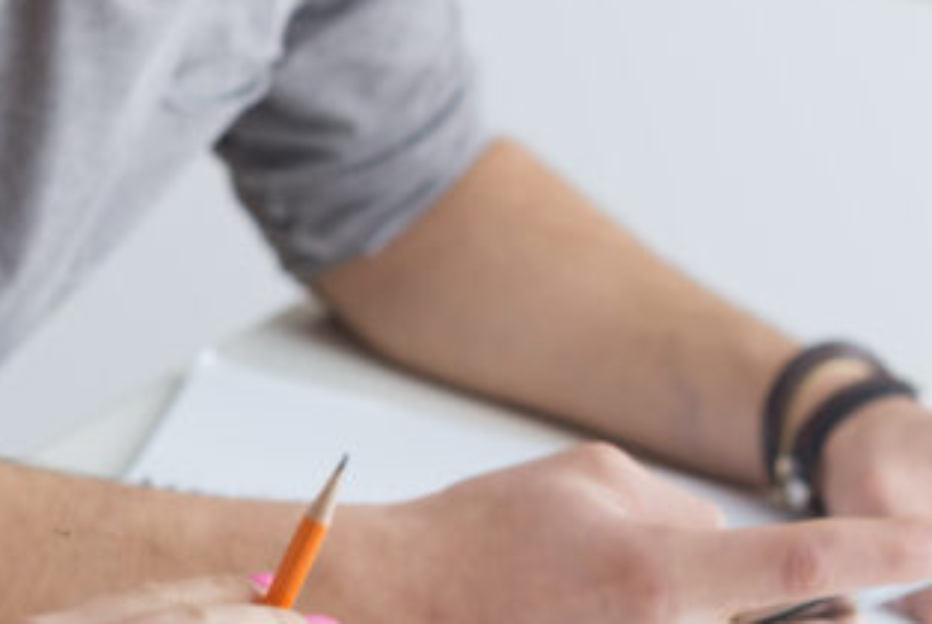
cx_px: 573
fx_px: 7178
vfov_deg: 5.0
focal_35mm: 277
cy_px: 1
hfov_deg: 7.4
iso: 100
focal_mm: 85
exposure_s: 1/125
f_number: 5
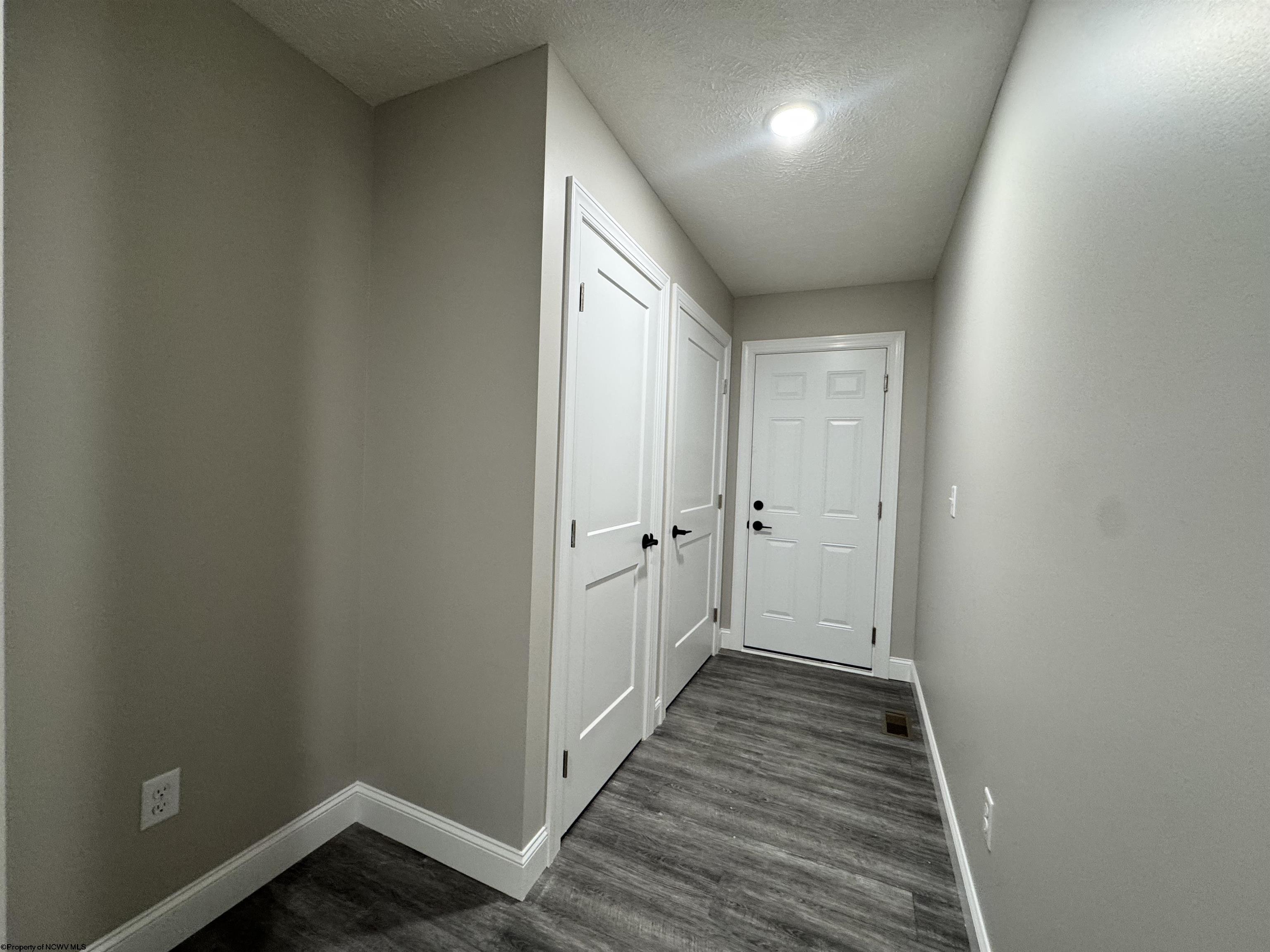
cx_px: 635
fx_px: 514
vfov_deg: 85.7
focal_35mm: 14
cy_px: 476
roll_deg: -2.0
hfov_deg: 102.1
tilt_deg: -2.9
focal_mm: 2.22
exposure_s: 1/60
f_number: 2.2
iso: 200
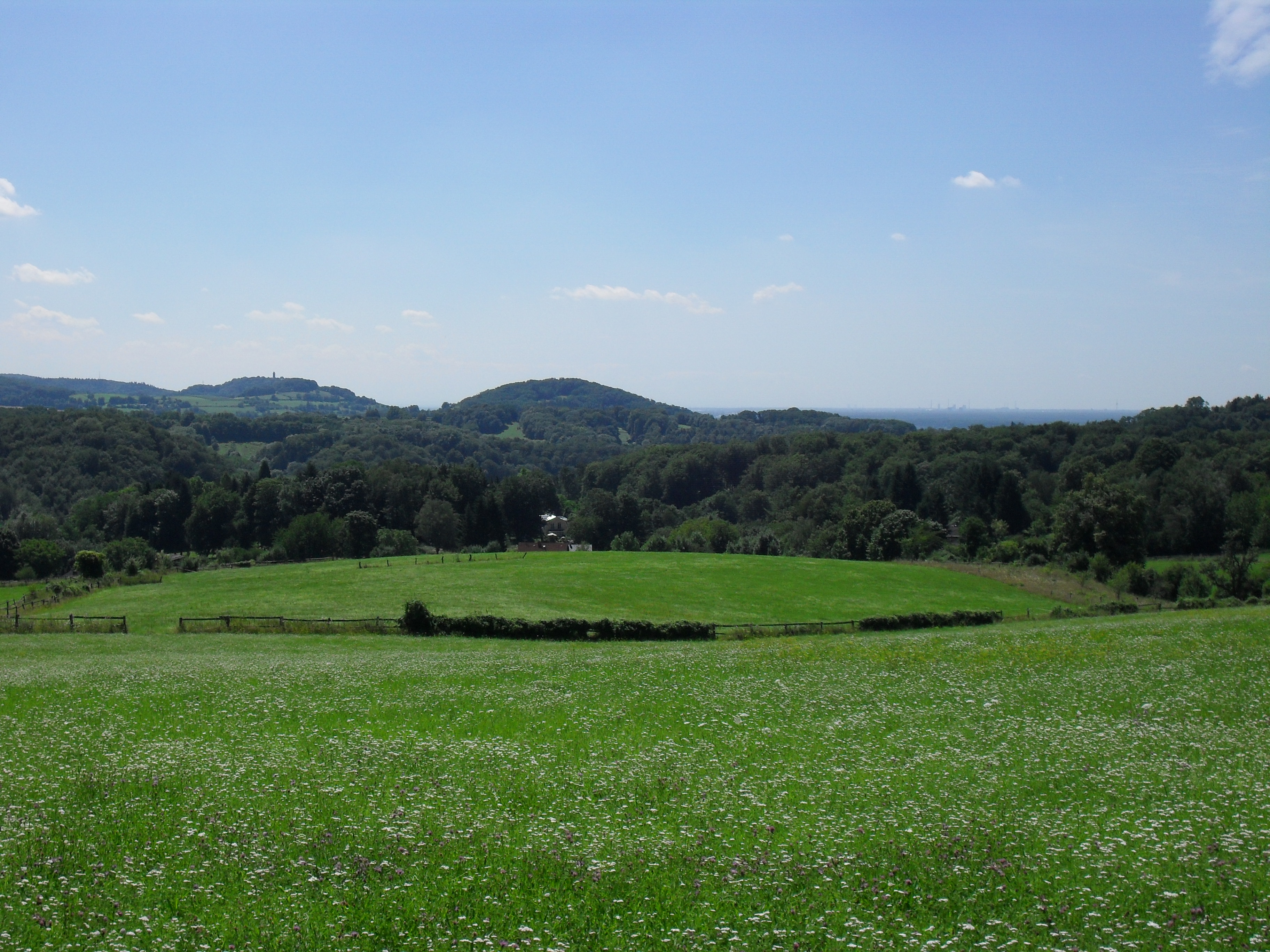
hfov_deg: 38.9
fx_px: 1798
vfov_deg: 29.7
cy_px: 476
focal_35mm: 49
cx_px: 635
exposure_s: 1/250
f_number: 10
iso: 100
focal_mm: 8.7
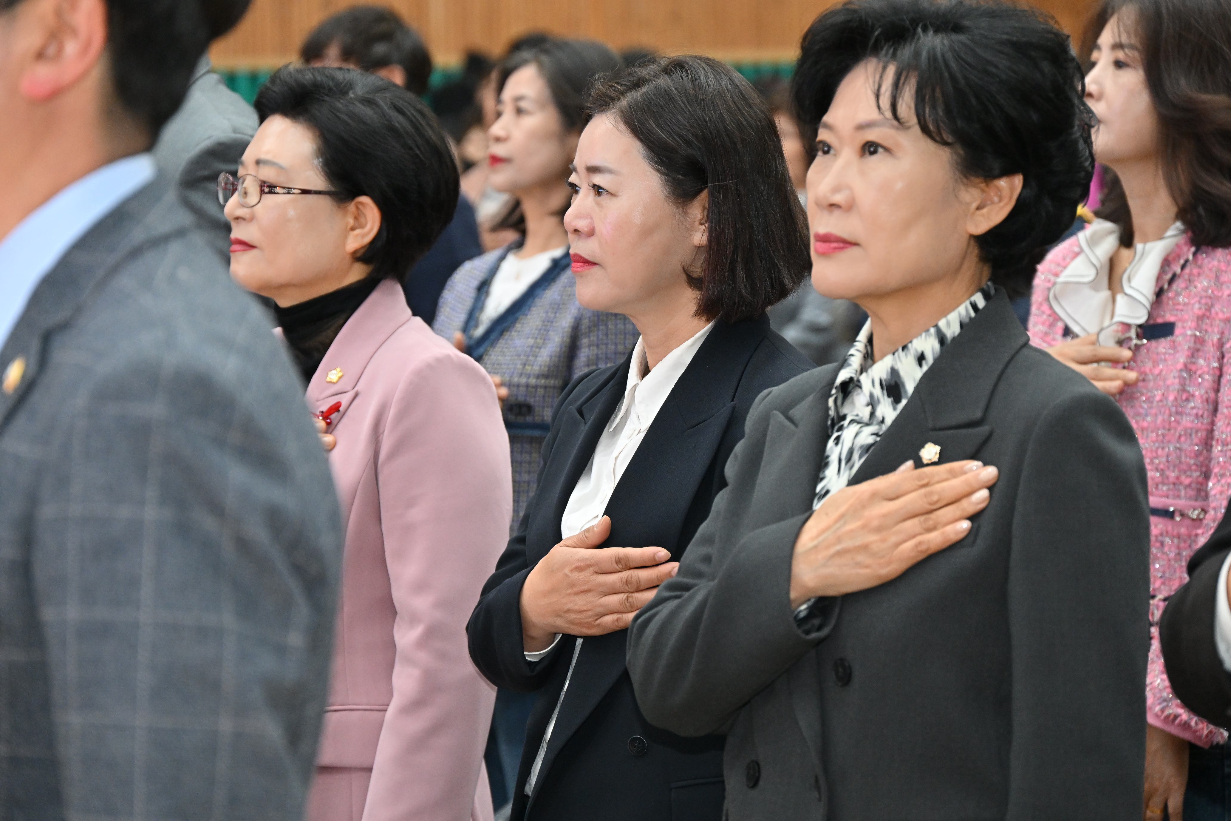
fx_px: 4616
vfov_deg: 10.2
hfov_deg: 15.2
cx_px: 616
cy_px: 410
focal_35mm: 135
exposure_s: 1/250
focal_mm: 135
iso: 3200
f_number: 6.3
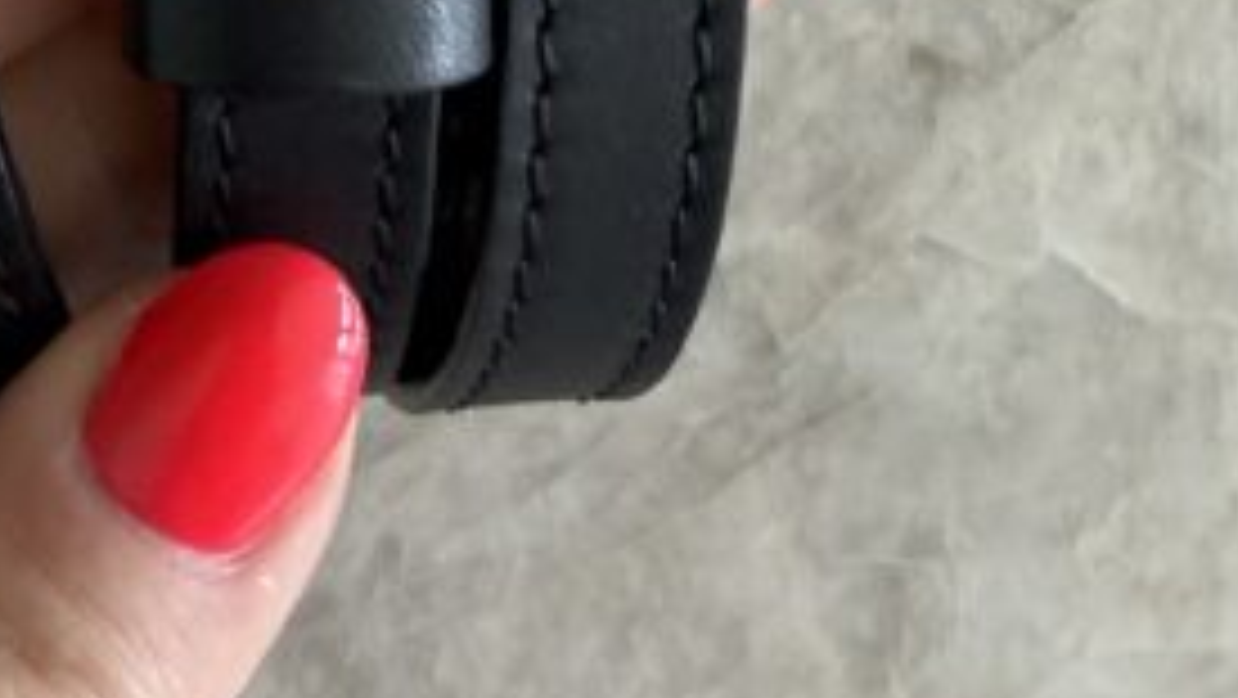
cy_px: -351
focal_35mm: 76
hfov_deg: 27.1
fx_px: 2496
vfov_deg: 14.8
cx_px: 176
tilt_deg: -74.9
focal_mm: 2.22
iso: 160
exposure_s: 1/60
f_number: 2.2
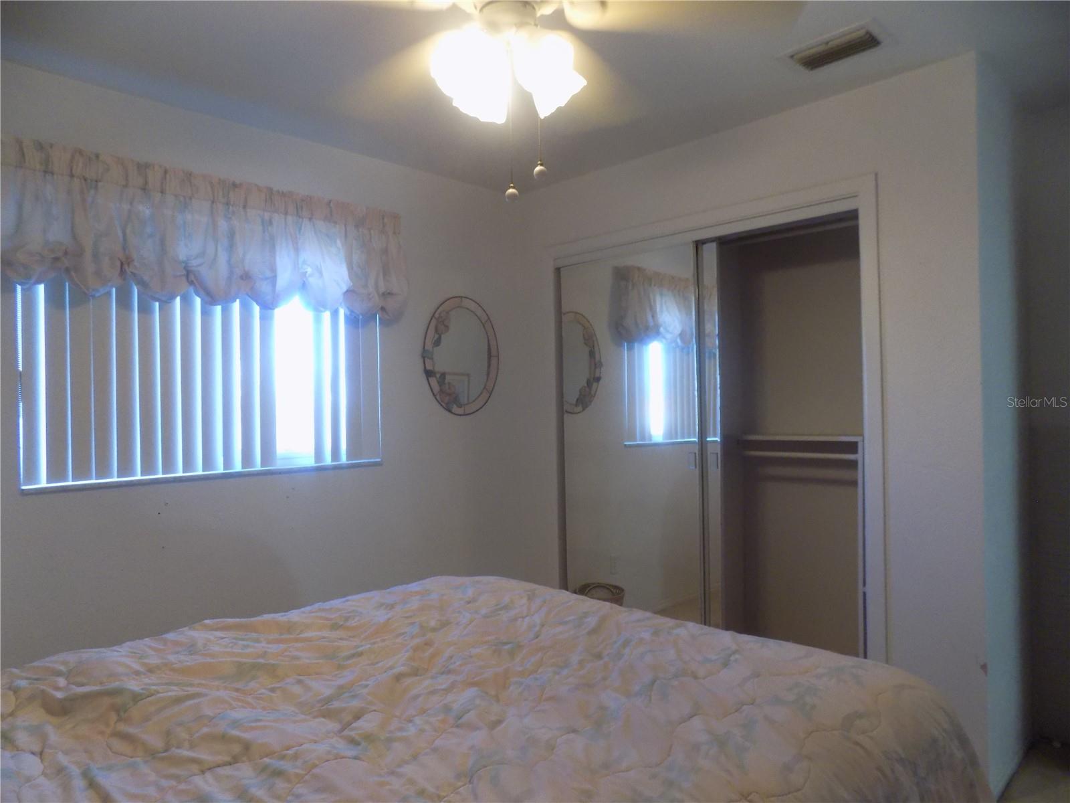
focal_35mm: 23
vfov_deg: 58.9
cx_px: 535
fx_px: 711
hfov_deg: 73.9
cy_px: 402
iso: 280
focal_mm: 4
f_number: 3.1
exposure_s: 1/30
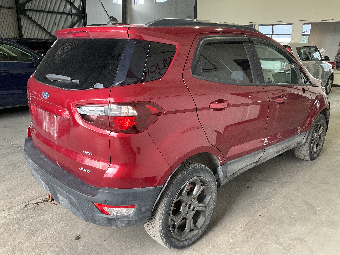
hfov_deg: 61.7
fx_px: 285
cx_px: 170
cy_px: 128
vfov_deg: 48.2
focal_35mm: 29
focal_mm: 3
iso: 64
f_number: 1.8
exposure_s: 1/122
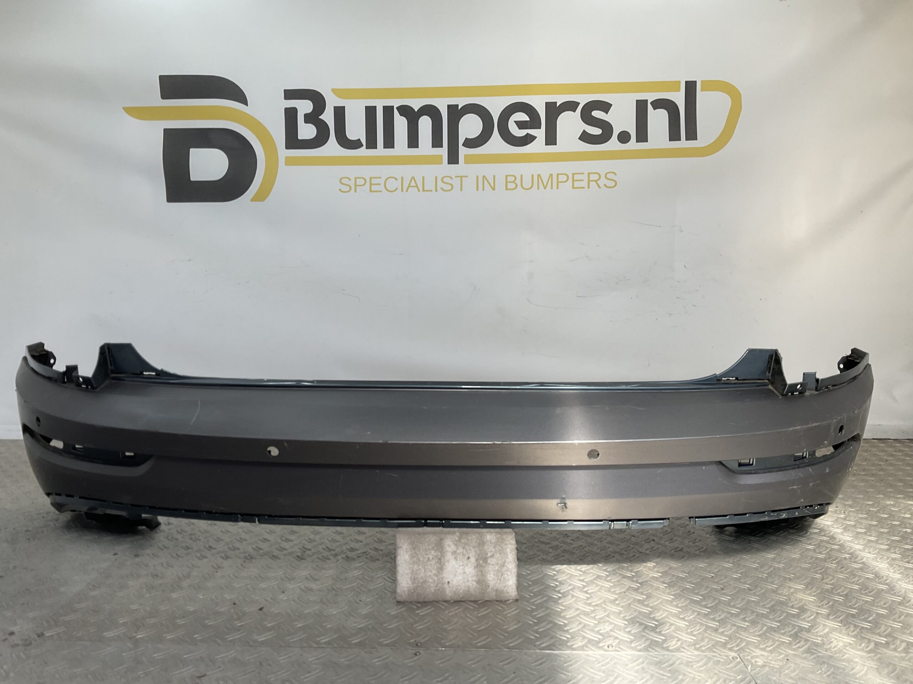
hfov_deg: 61.7
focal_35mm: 29
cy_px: 342
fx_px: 765
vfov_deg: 48.2
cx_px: 456
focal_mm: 3
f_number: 1.8
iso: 16
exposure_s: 1/333
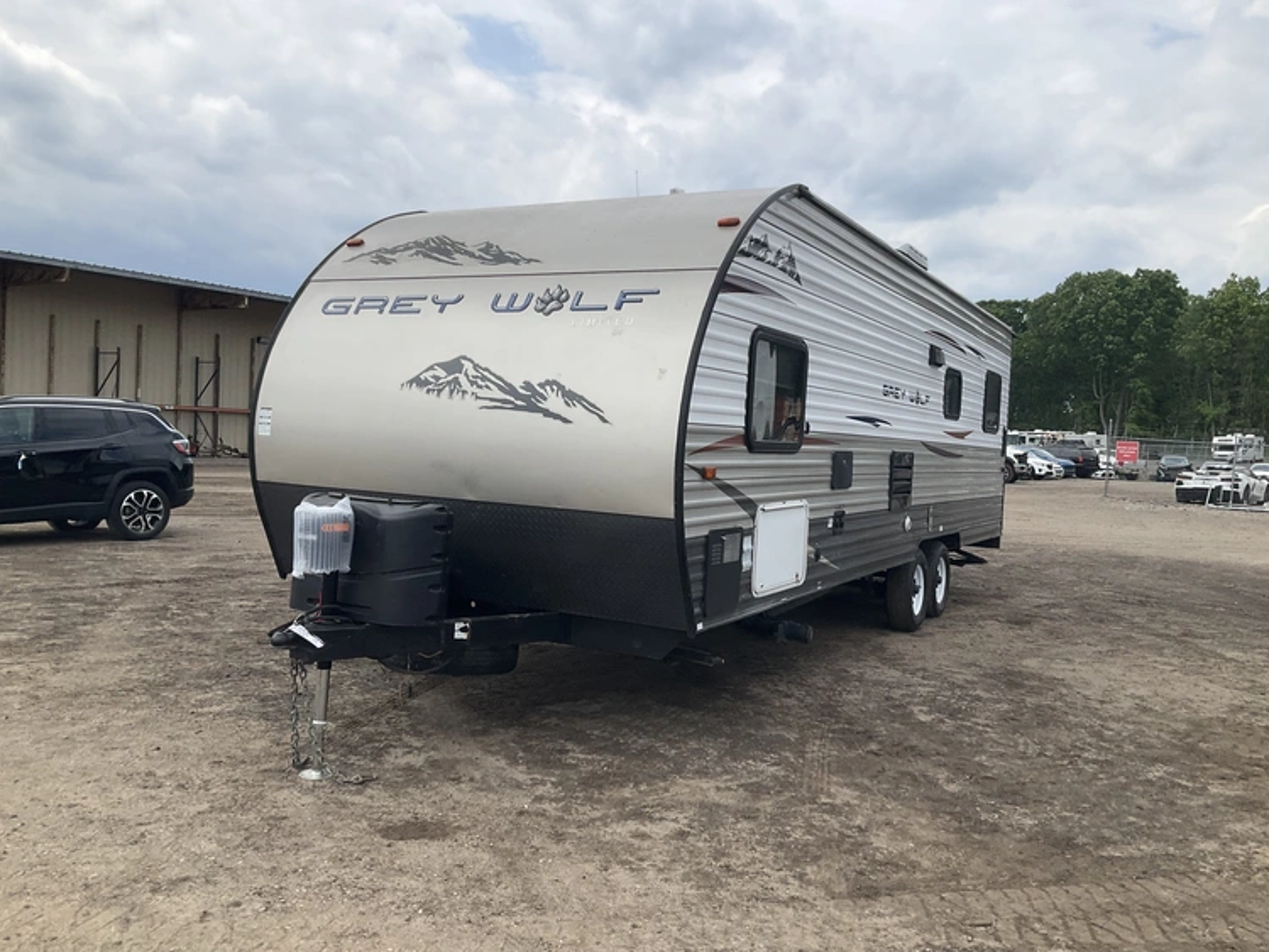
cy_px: 476
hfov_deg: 61.6
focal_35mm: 29
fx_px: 1063
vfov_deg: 48.3
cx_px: 634
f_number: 1.8
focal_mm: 3
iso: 25
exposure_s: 1/2227
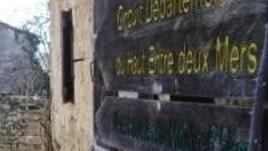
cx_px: -13
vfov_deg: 14.0
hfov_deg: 23.7
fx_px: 604
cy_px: 144
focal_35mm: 85
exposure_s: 1/160
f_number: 2.6
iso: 50
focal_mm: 5.8
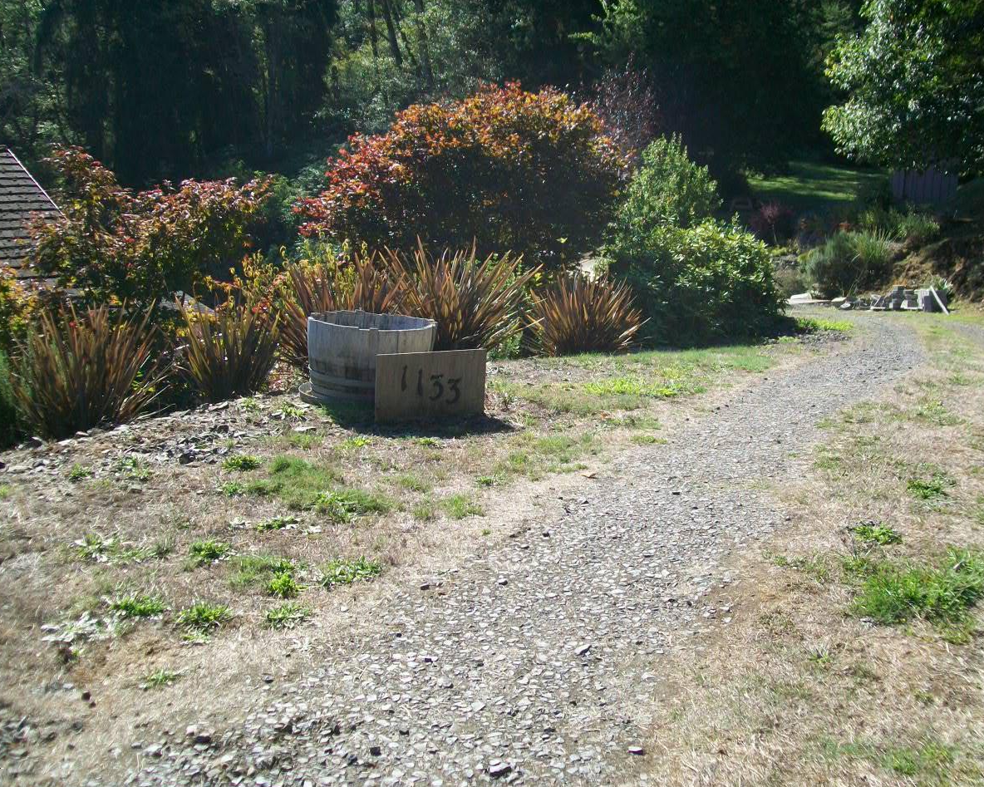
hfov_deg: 47.9
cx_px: 494
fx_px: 1107
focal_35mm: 38
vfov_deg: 39.2
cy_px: 396
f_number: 2.7
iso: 64
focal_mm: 6
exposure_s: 1/500
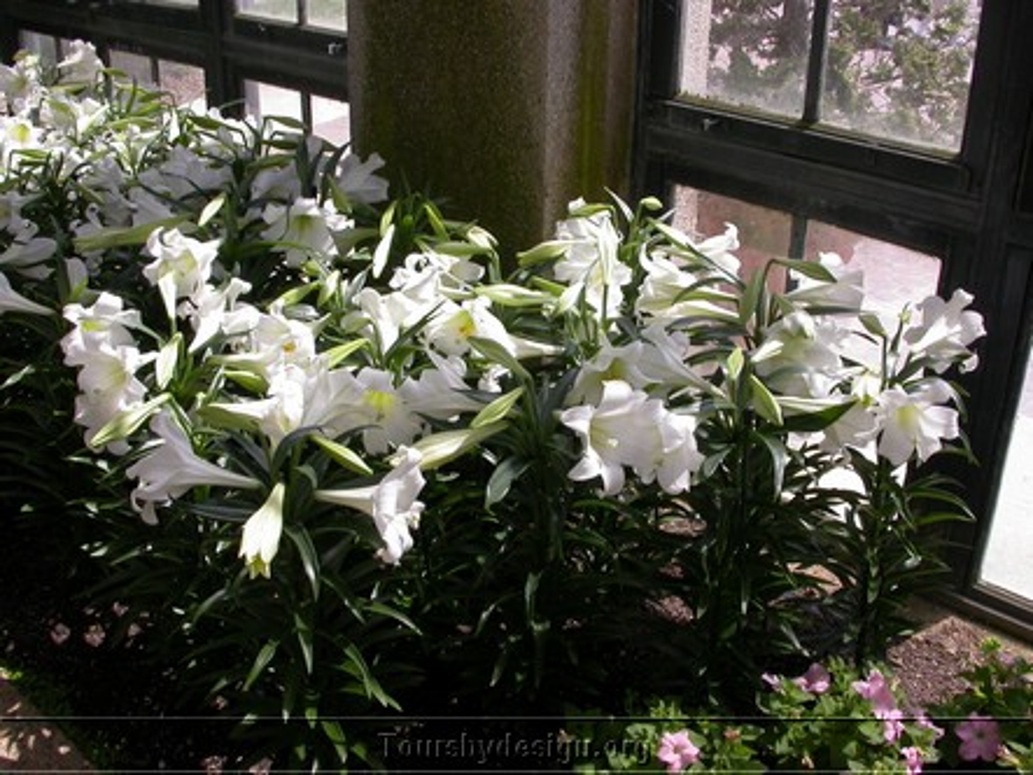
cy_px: 388
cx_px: 516
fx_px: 1134
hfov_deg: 49.0
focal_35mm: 38
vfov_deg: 37.7
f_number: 6
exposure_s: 1/232
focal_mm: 7.85
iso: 100
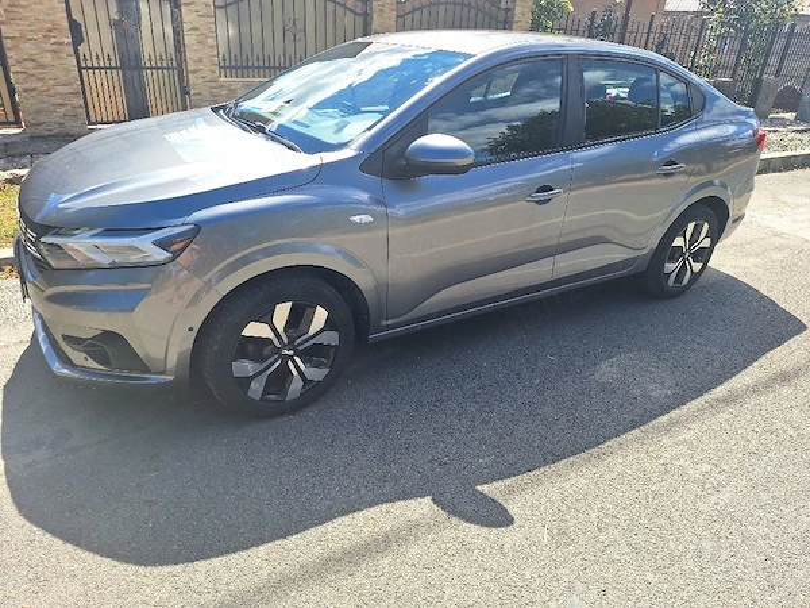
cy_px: 304
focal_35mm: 23
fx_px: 538
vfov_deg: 58.9
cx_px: 405
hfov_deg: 73.9
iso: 40
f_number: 1.8
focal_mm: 5.54
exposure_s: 1/1667
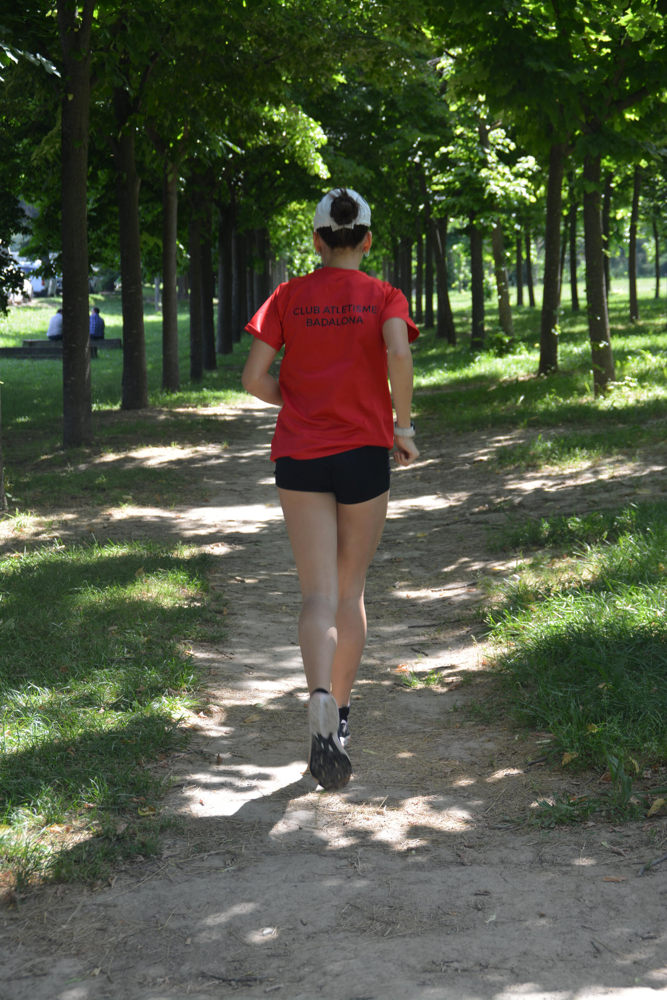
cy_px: 500
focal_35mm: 72
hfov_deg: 18.9
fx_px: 2001
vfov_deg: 28.1
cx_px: 334
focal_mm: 48
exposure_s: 1/160
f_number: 6.3
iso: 200
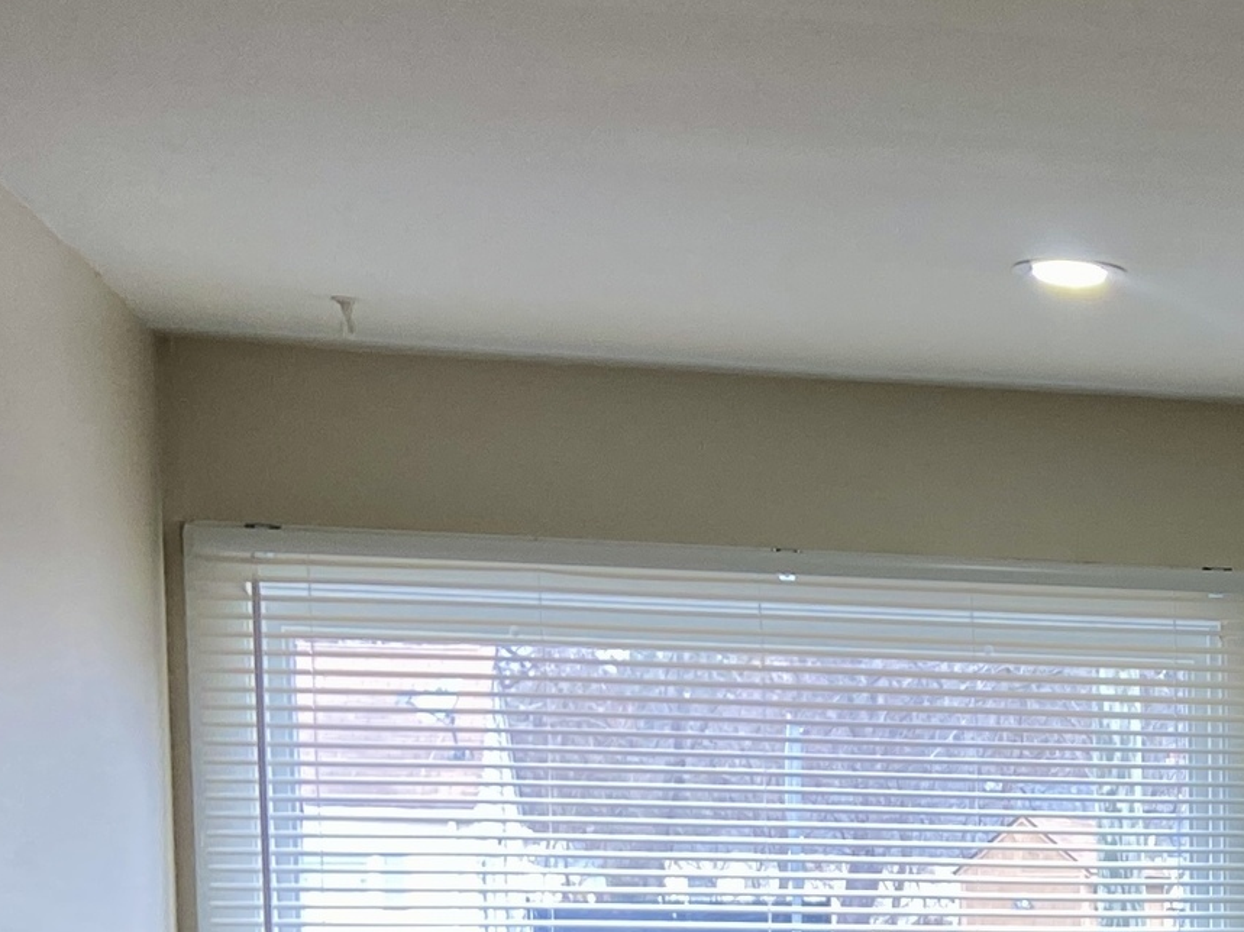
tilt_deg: -6.3
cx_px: 1718
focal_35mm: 93
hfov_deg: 19.1
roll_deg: +0.0
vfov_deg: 15.0
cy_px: 1284
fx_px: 3342
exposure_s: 1/120
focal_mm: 4.25
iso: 80
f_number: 1.8
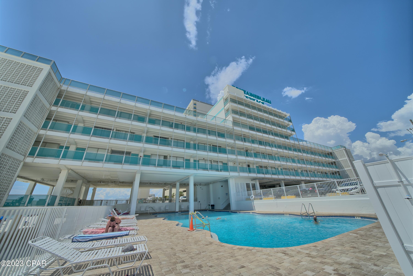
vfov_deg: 90.1
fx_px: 138
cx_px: 206
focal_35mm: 12
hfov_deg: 112.6
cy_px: 138
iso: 200
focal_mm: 12
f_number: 13
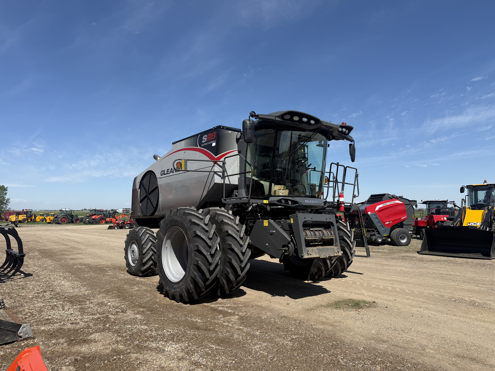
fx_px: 343
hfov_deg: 71.6
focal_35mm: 24
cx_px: 248
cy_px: 186
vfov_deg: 56.8
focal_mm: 6.76
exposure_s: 1/5319
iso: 80
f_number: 1.78
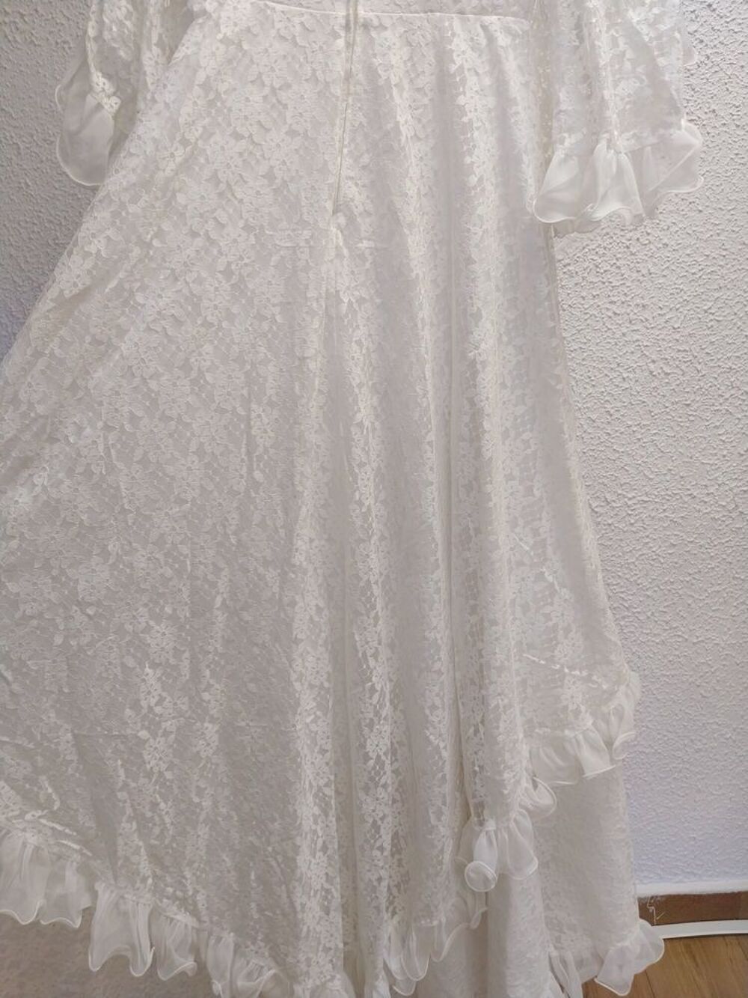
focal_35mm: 26
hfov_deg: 53.1
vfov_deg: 67.3
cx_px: 374
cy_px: 499
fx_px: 749
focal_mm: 4
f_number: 1.8
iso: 40
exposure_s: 1/50
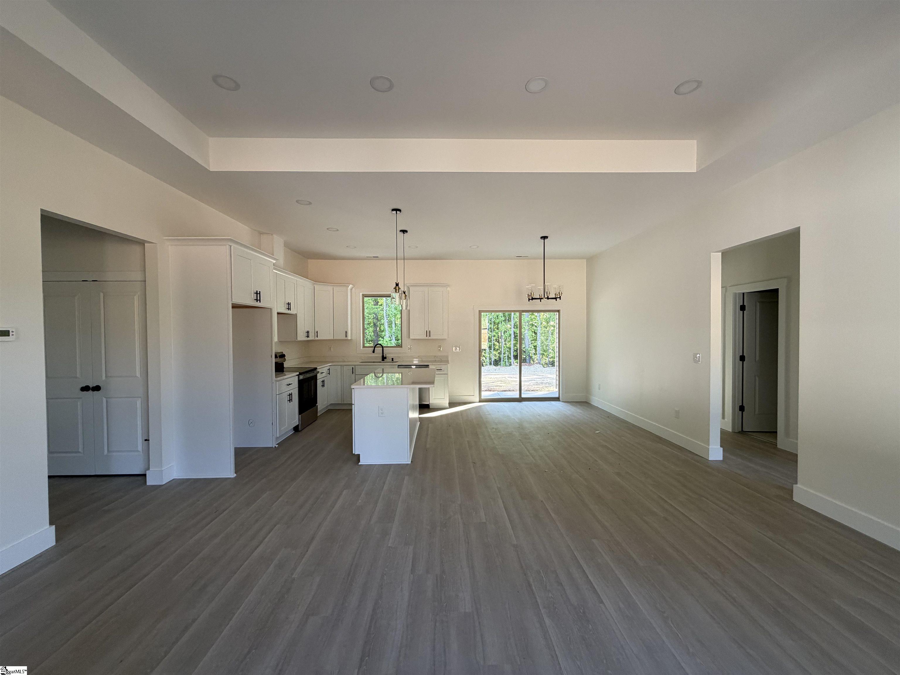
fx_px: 364
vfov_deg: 85.7
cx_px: 450
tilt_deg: -1.1
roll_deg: +0.5
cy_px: 338
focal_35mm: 14
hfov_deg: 102.1
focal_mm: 2.22
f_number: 2.2
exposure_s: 1/121
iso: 250
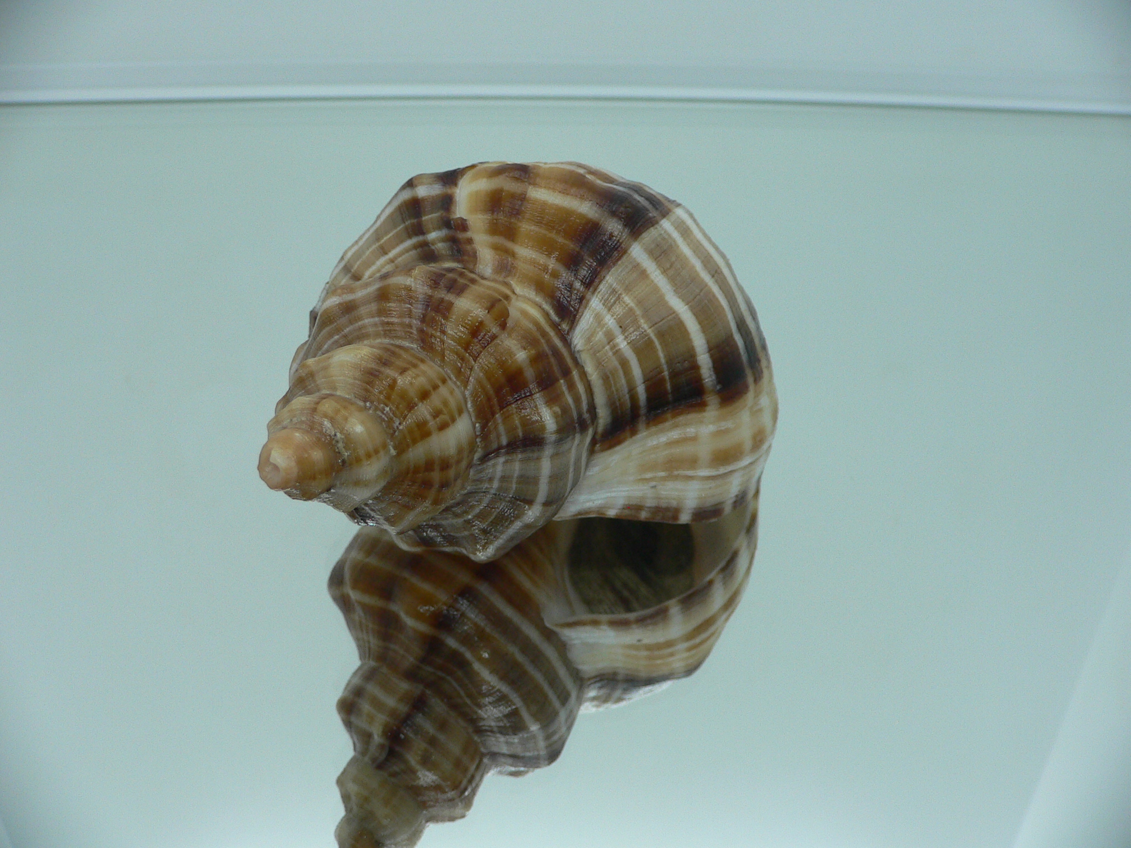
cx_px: 566
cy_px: 424
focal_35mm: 35
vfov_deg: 40.7
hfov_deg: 52.6
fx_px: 1144
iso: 100
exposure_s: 1/60
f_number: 2.8
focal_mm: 4.6
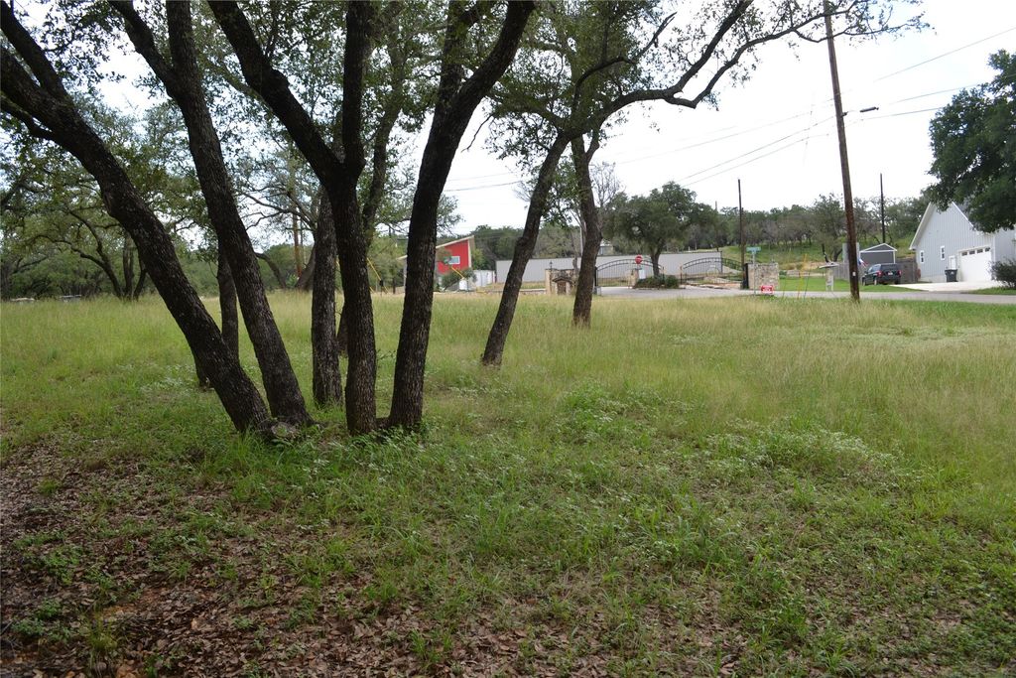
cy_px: 339
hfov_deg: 67.4
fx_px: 762
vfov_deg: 47.9
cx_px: 508
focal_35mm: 27
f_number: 5.6
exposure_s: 1/125
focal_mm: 18
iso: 125
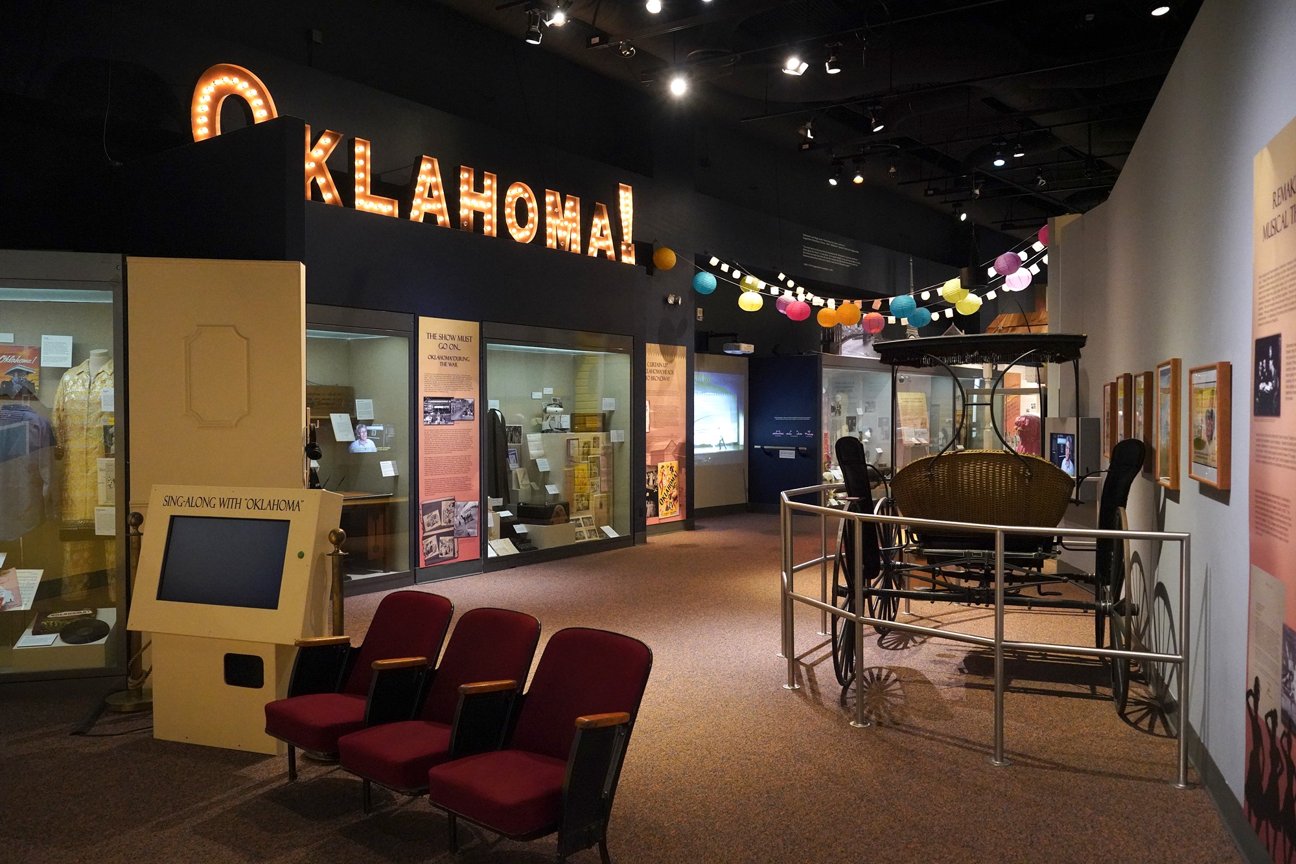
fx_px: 1008
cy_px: 432
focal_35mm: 28
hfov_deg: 65.5
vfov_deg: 46.4
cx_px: 648
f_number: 5
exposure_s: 1/100
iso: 8000
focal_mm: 28
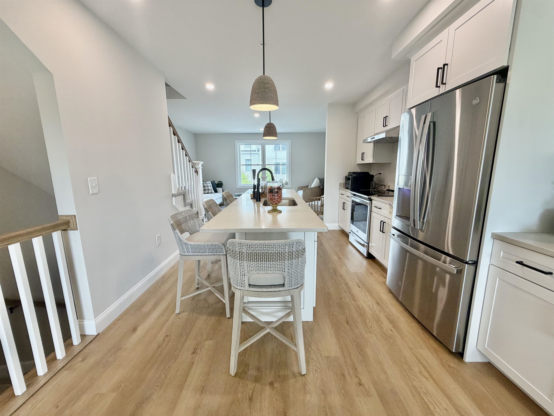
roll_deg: +1.0
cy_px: 208
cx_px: 277
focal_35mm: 14
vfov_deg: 85.7
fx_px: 224
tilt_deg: -9.9
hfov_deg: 102.1
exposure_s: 1/120
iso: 200
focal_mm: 2.22
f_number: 2.2
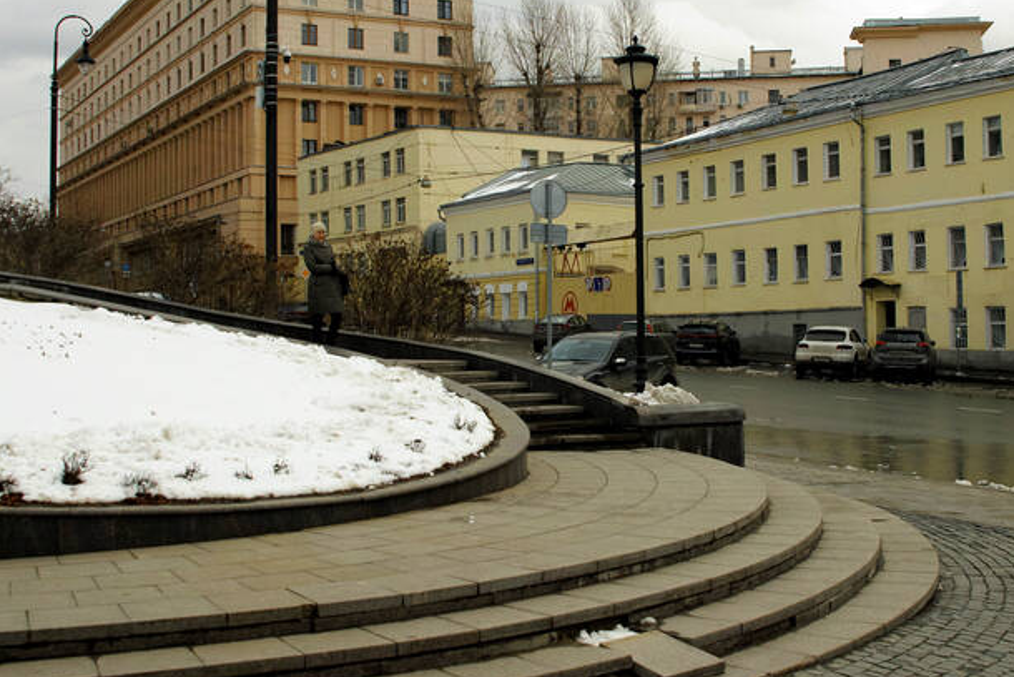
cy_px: 298
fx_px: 1296
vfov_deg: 29.2
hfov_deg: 42.7
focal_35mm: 46
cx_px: 530
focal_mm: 26
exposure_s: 1/500
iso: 100
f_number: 5.6
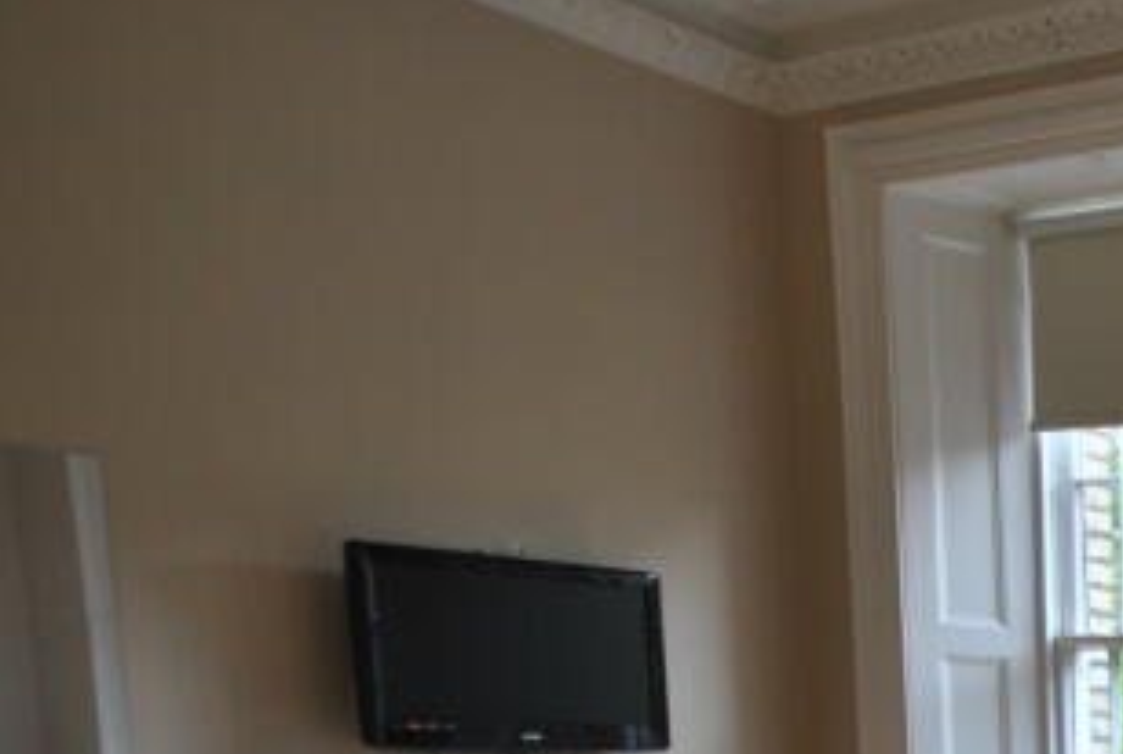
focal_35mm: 50
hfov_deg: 27.3
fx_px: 1563
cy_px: 1012
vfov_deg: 23.5
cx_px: 1690
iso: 100
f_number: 4
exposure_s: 1/25
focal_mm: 10
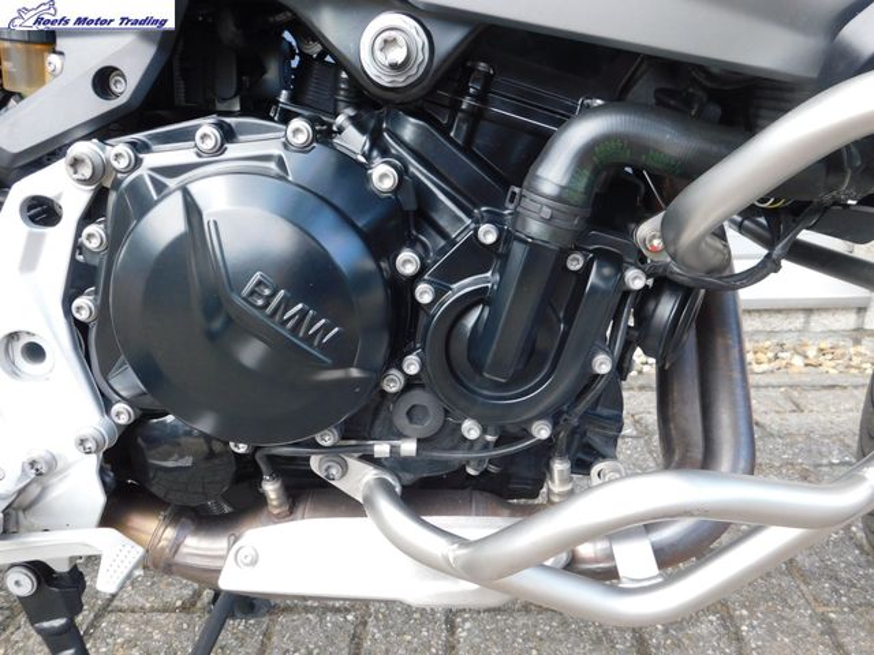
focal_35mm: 30
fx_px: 757
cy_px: 328
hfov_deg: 60.0
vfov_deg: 46.8
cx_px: 437
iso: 125
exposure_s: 1/80
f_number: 3.2
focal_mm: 5.3
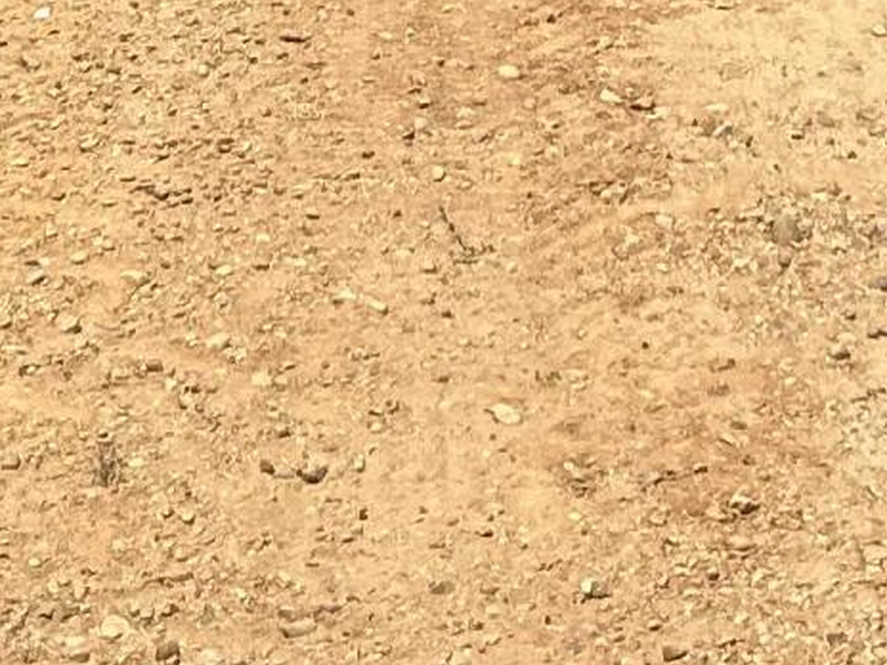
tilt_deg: -3.0
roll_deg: +0.6
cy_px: -1263
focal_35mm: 168
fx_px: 4305
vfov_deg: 7.8
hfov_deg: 11.8
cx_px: 419
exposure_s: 1/5076
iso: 50
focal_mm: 5.7
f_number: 1.5
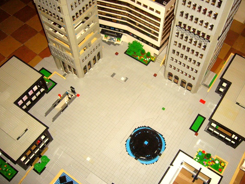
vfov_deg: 38.7
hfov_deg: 50.1
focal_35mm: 37
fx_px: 262
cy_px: 89
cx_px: 127
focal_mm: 5.8
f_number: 2.8
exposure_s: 1/30
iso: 200
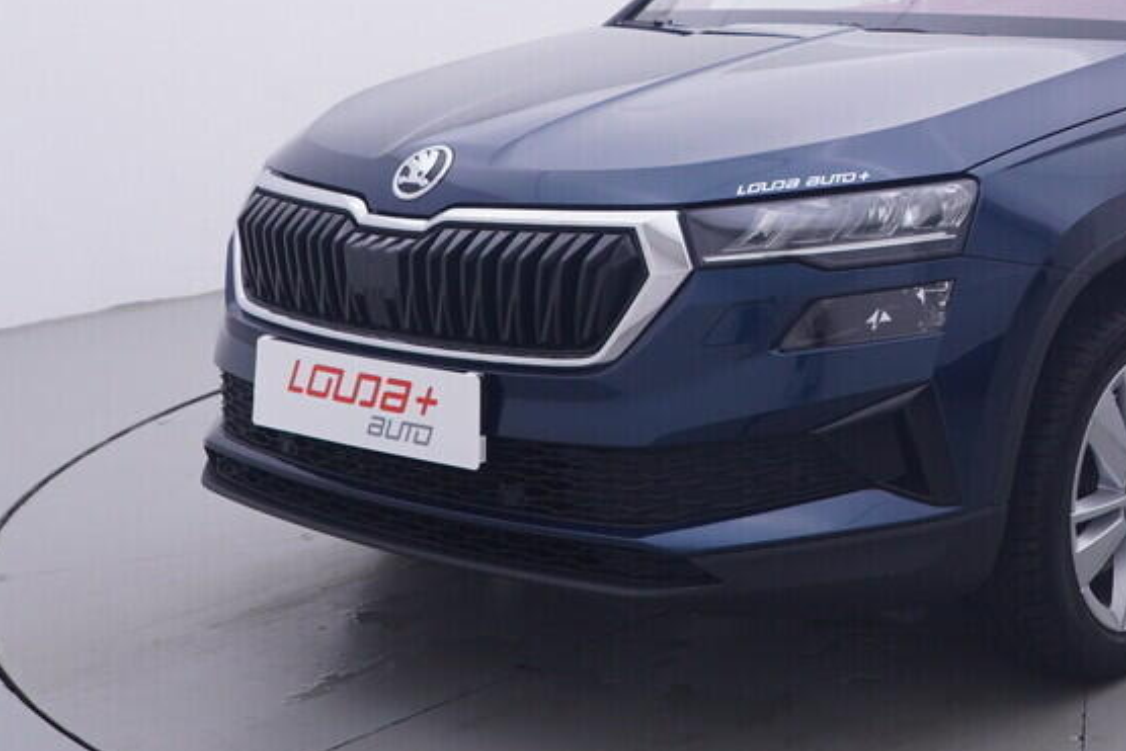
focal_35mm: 58
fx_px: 1824
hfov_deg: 32.0
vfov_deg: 22.7
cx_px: 1092
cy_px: 71
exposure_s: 1/80
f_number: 5
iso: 200
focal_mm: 15
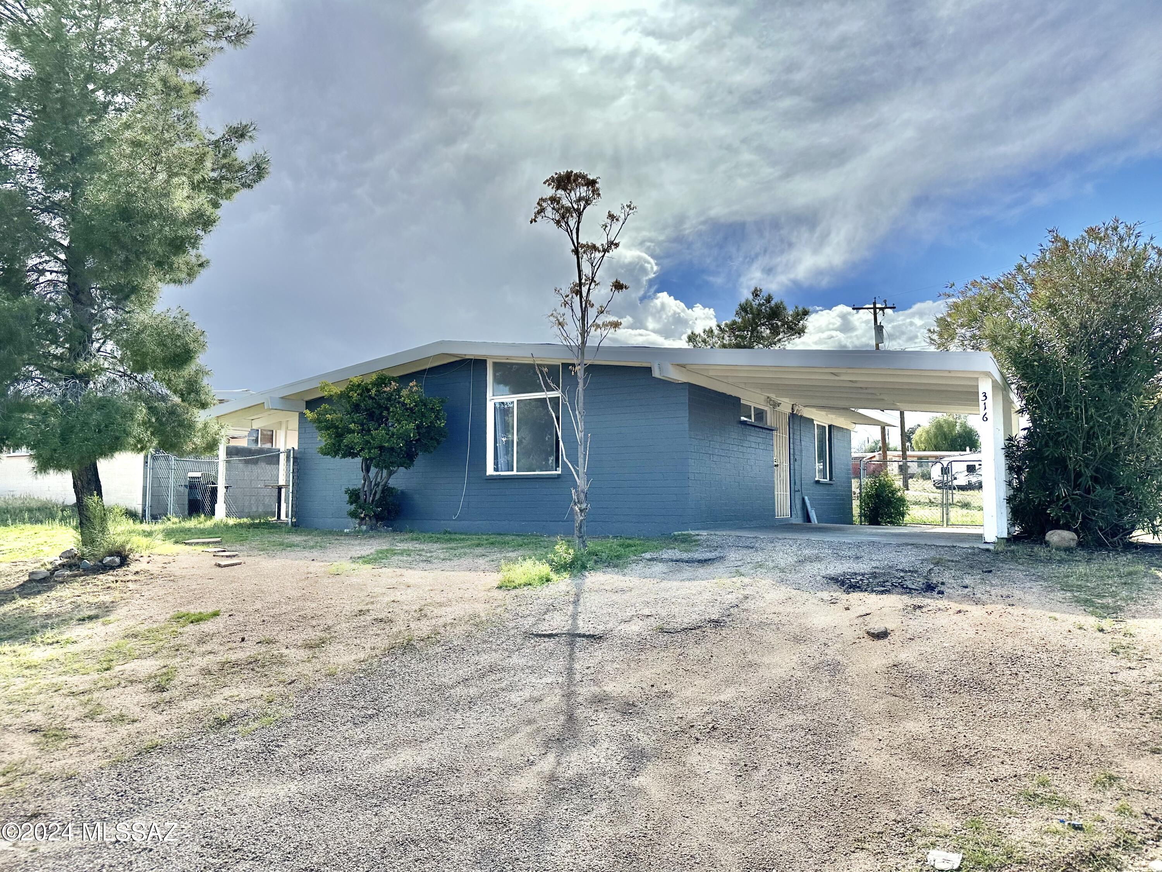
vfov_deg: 56.8
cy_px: 436
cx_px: 581
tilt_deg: +3.5
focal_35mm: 24
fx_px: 806
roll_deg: -0.4
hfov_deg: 71.6
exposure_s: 1/8197
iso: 80
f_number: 1.78
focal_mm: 6.86
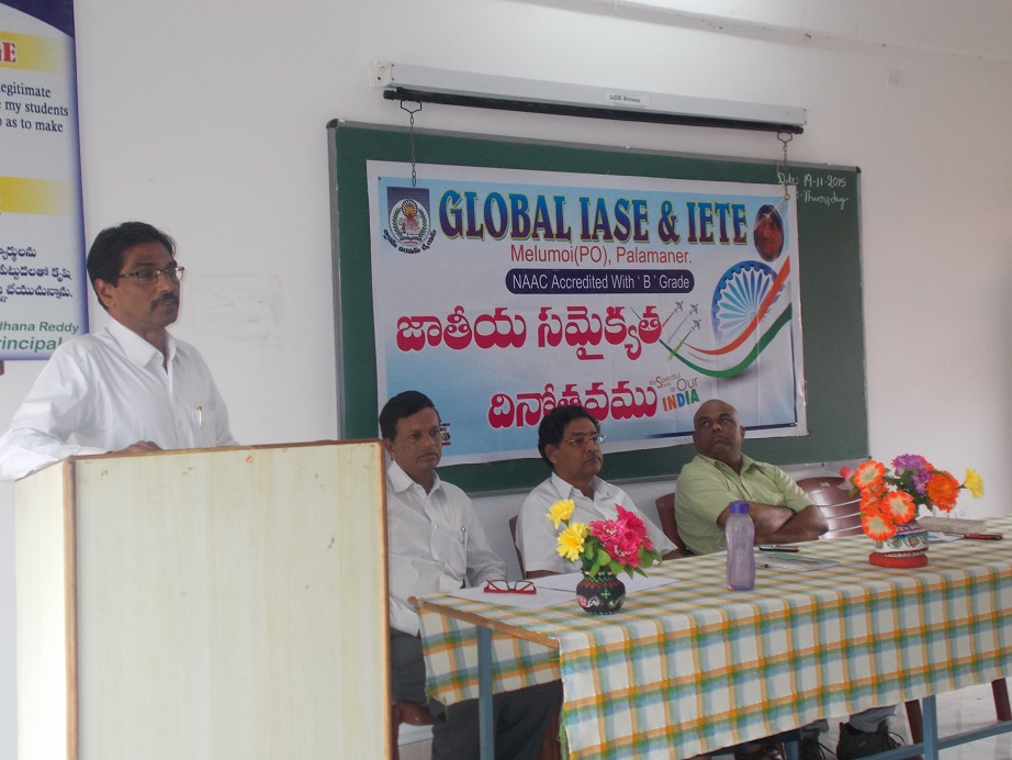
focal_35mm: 44
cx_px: 506
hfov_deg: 42.9
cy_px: 380
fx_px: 1287
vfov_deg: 32.9
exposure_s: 1/30
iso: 160
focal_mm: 7.9
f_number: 4.2
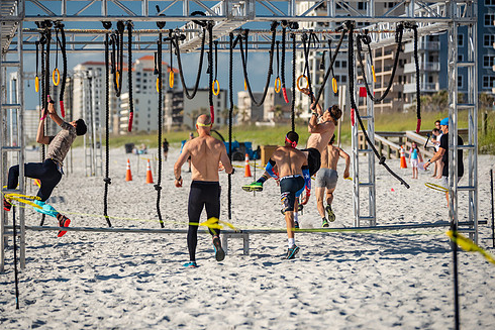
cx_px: 224
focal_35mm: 154
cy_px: 140
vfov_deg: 8.9
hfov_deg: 13.3
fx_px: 2118
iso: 360
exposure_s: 1/4000
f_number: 2.8
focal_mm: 130
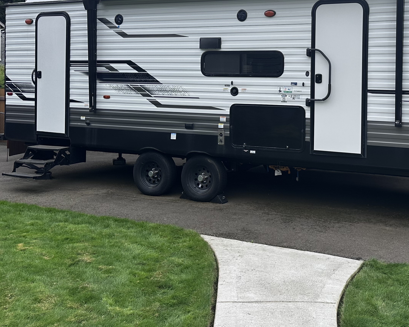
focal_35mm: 44
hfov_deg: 40.7
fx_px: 533
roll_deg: -1.9
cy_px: 89
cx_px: 314
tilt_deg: -0.5
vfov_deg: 33.6
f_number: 1.78
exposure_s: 1/1321
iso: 80
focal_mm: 6.86
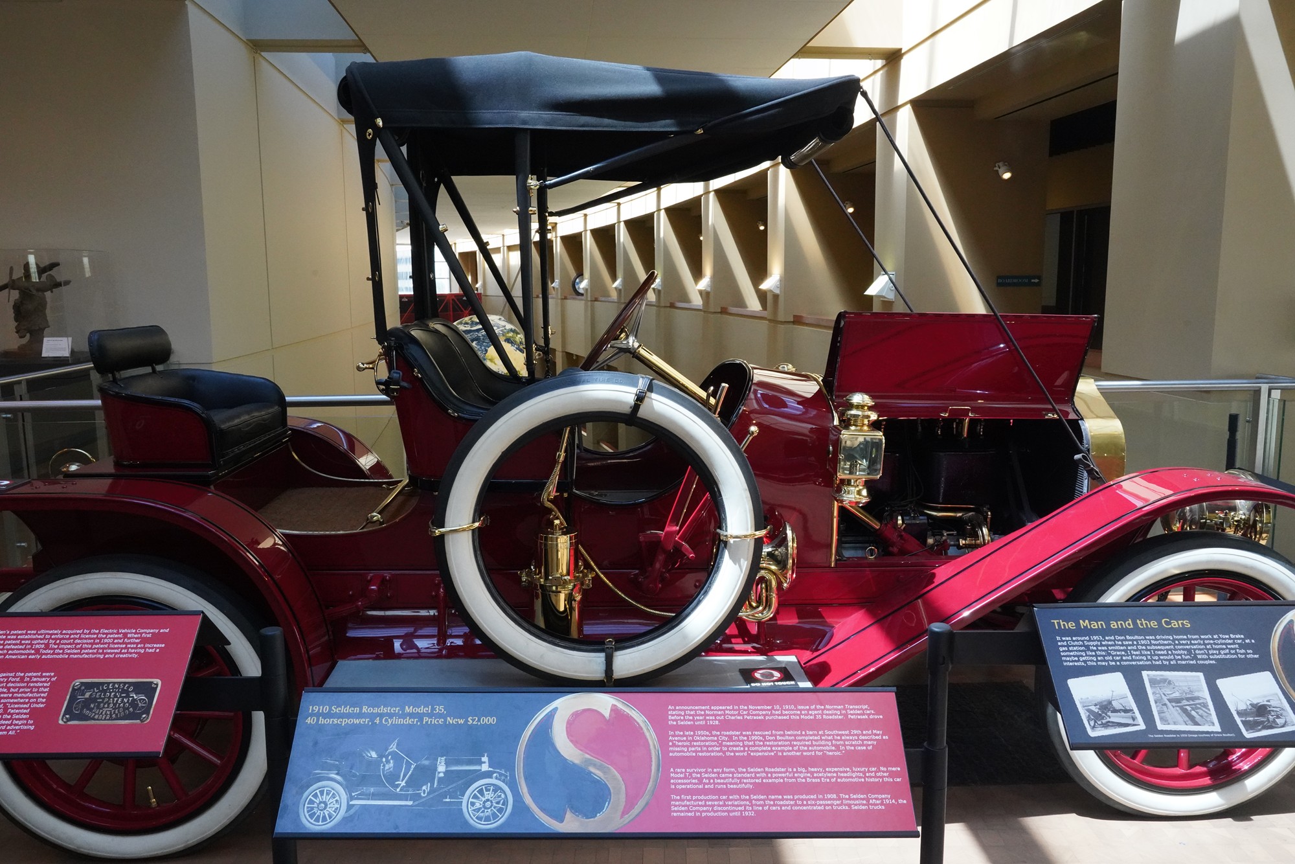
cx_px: 648
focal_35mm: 28
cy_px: 432
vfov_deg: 46.4
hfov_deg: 65.5
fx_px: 1007
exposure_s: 1/100
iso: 6400
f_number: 18
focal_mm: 28
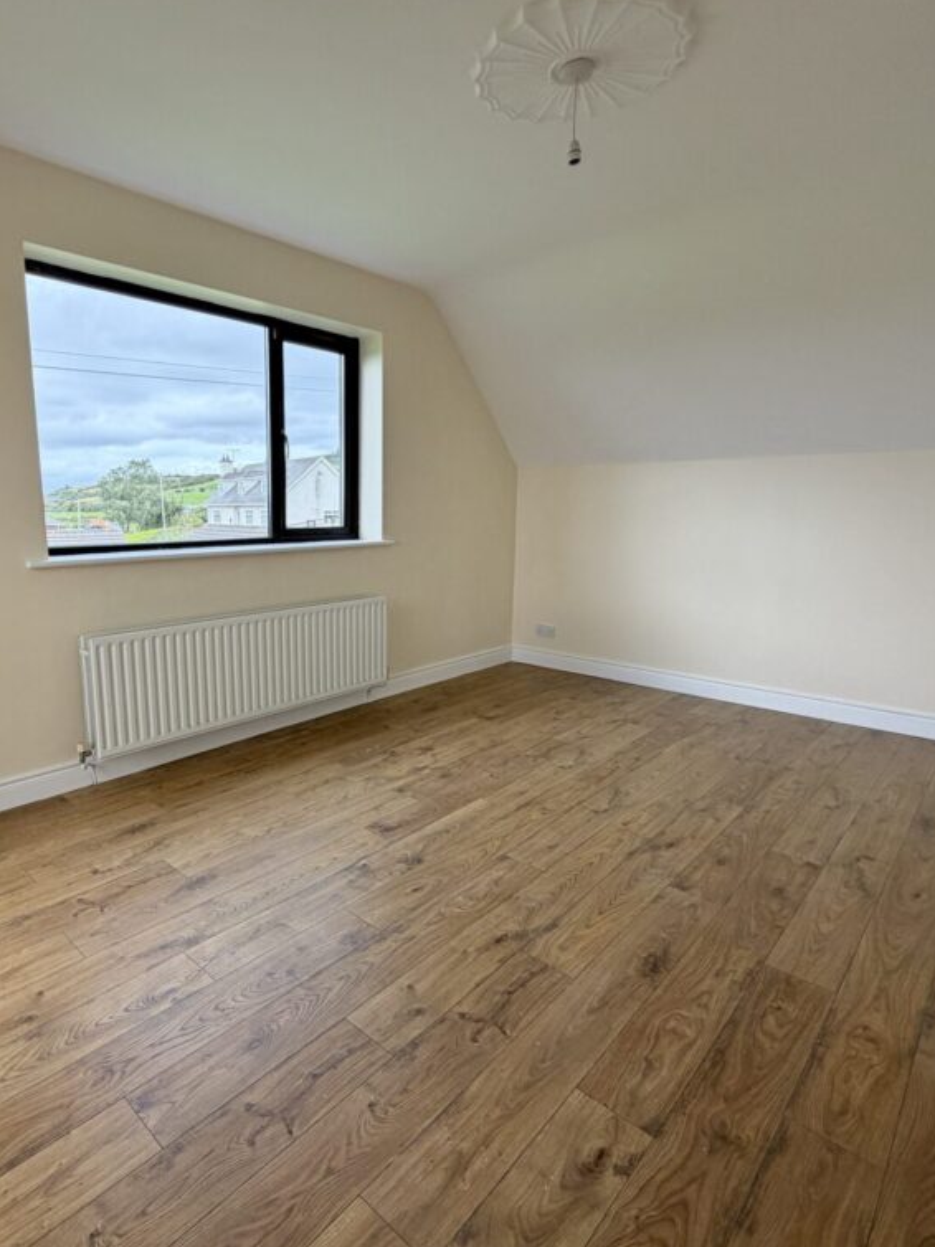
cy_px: 626
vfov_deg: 84.7
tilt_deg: -10.3
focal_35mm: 19
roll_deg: +0.4
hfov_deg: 67.5
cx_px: 342
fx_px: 684
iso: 40
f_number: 2.2
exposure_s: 1/188
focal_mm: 2.22
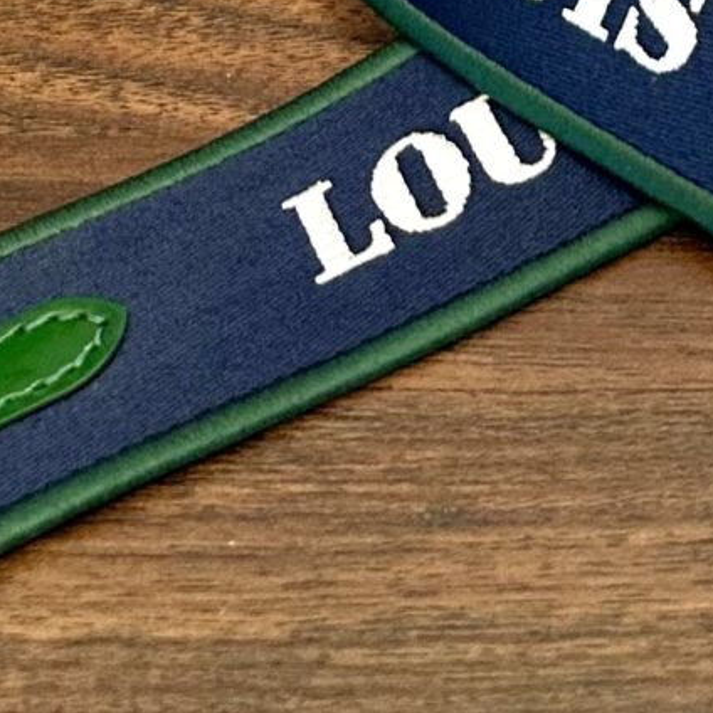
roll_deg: +1.6
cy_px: -1142
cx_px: 790
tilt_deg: -32.5
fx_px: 2983
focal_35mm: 128
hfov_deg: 13.4
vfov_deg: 10.9
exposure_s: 1/50
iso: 125
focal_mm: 6.86
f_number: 1.78
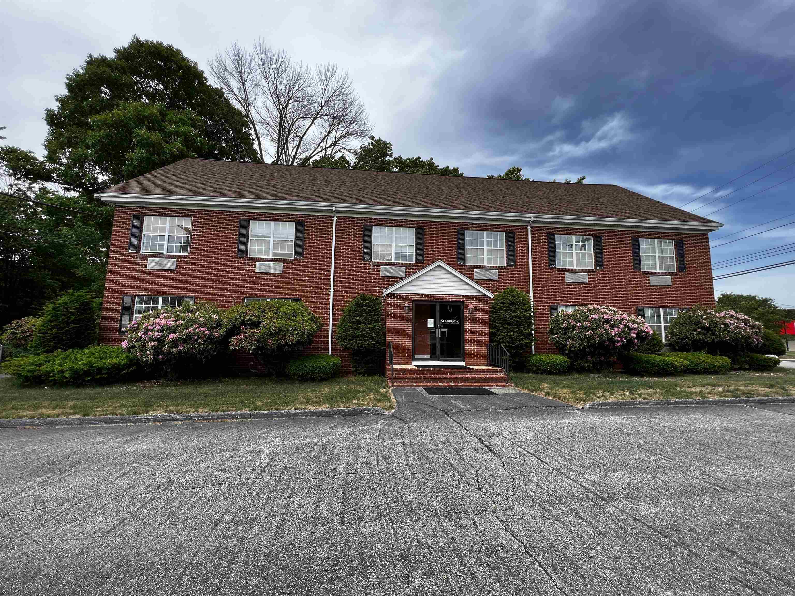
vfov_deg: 89.9
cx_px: 398
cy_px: 298
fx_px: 299
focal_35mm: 13
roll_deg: -0.2
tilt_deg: +6.5
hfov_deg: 106.2
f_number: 1.8
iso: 32
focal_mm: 1.57
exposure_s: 1/548
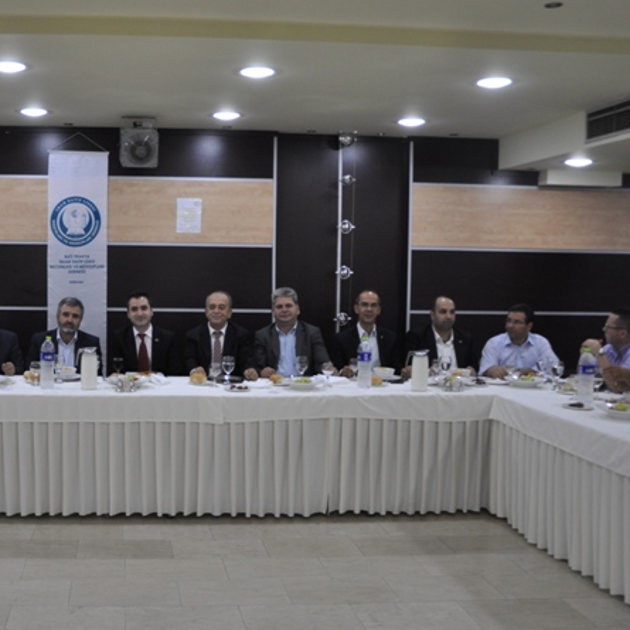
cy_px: 302
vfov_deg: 43.8
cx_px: 147
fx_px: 782
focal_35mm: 38
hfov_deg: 42.3
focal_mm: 18
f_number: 4.5
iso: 400
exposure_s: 1/80
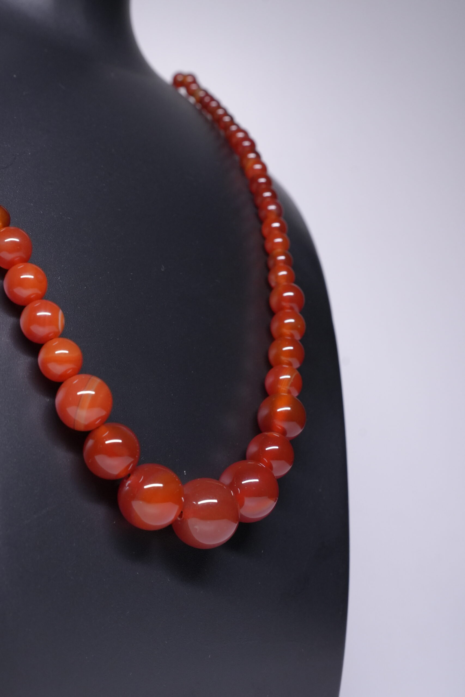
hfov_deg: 26.0
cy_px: 348
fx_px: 1007
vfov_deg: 38.2
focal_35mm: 52
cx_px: 232
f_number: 9
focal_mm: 35
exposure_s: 1/160
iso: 2000
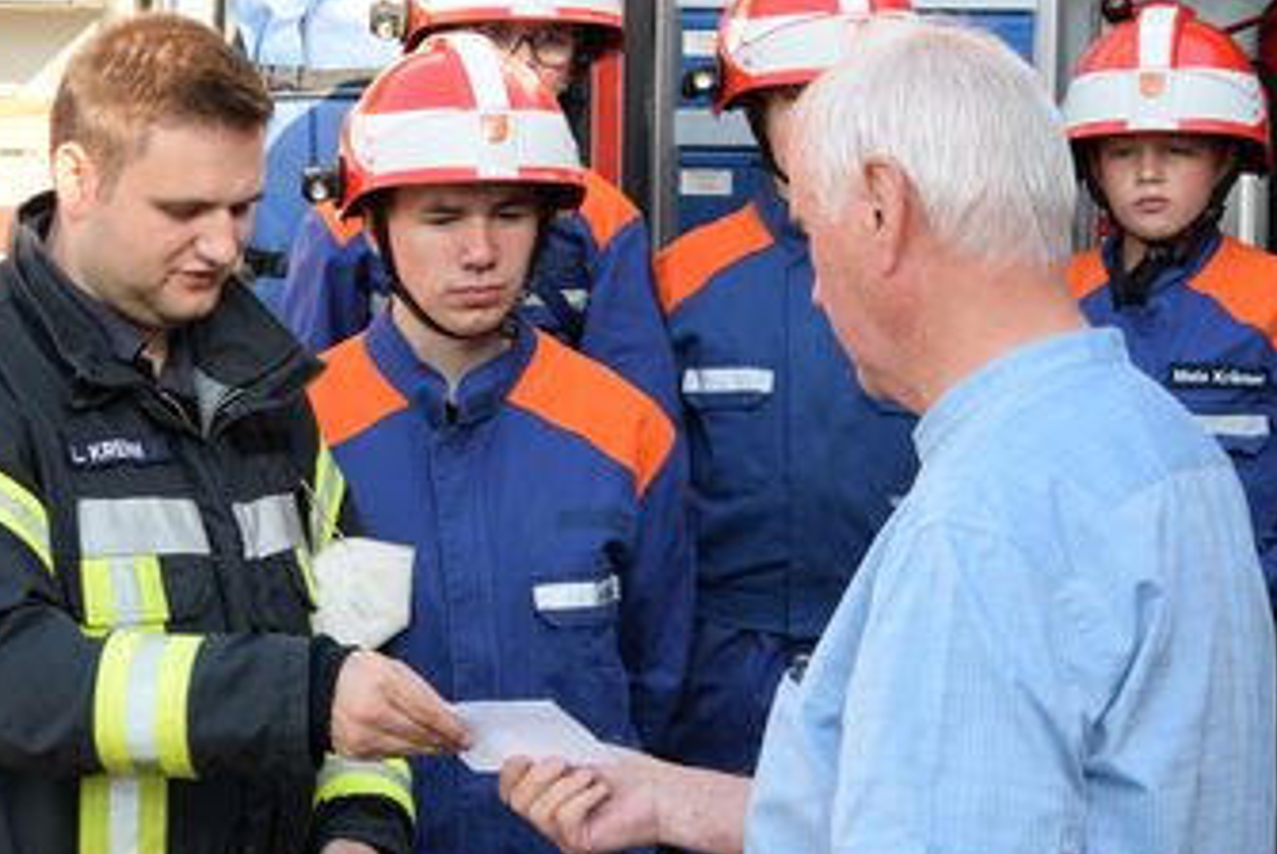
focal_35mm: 86
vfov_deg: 15.9
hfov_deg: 23.6
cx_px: 591
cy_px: 501
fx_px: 3053
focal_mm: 48
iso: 640
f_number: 10
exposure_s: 1/160
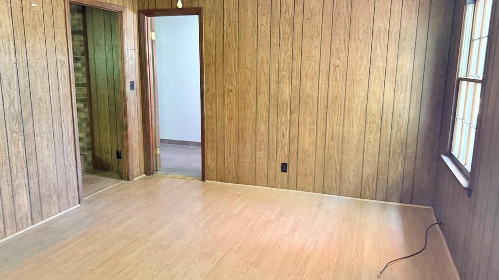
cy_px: 135
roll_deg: -0.5
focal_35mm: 27
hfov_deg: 69.9
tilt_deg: -10.8
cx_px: 253
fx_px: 357
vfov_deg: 42.9
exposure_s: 1/37
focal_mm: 6.76
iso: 1000
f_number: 1.78
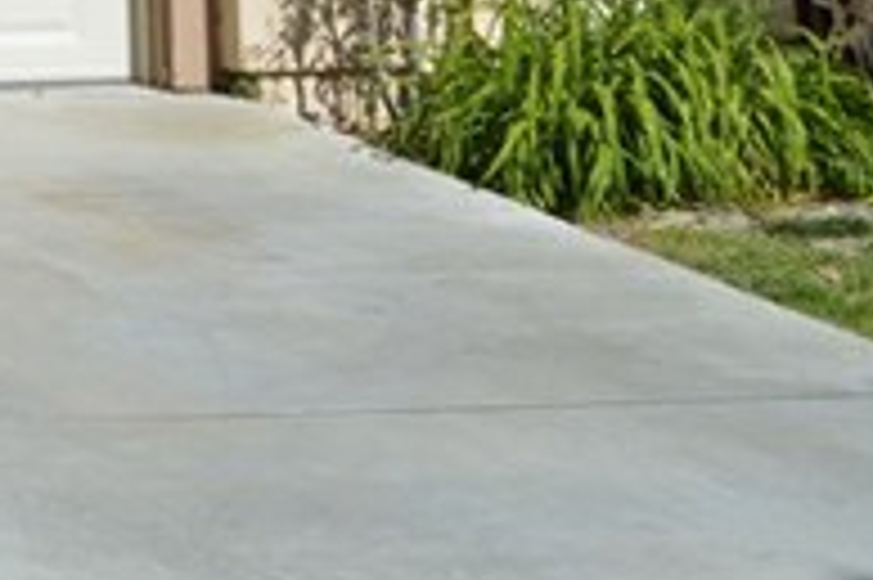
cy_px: -742
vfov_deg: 7.4
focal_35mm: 174
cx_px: -1102
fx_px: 4216
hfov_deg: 10.5
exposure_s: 1/320
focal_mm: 22
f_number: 9
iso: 100
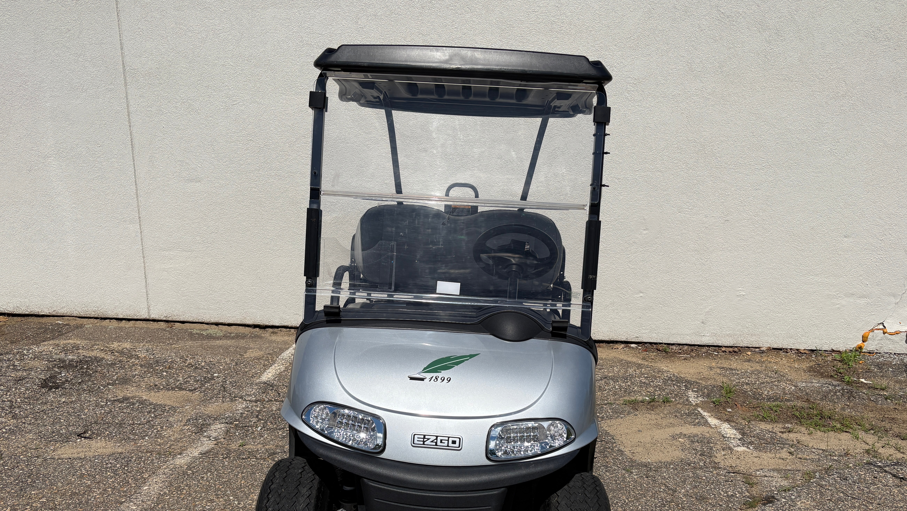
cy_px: 327
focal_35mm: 31
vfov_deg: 37.5
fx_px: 746
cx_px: 447
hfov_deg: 62.6
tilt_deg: -10.5
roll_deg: +1.3
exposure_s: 1/10101
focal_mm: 5.96
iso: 50
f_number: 1.6
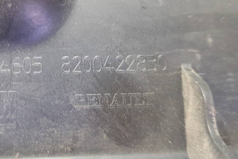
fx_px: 278
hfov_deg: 45.1
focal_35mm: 42
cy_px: 63
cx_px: 66
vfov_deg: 31.8
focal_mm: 4.2
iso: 200
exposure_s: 1/33
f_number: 1.7
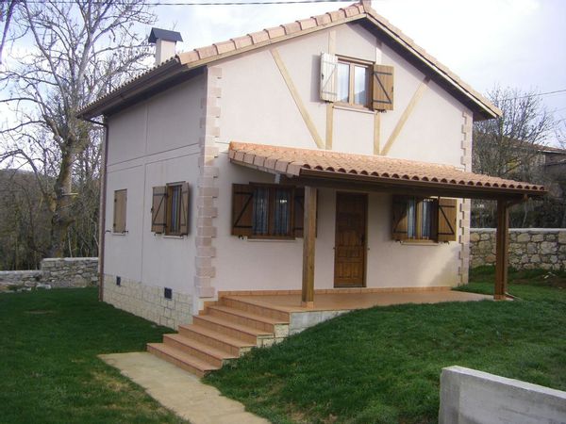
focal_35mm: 42
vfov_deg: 34.3
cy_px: 212
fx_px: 687
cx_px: 283
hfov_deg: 44.8
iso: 64
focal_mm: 6.9
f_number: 3.5
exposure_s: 1/200
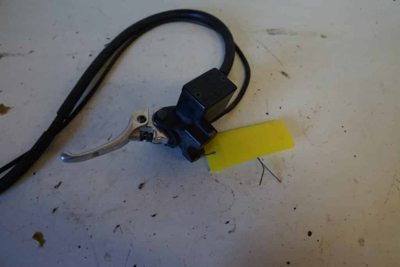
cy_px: 134
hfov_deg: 67.4
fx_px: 300
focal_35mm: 27
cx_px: 200
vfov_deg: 47.9
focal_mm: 18
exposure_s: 1/60
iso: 250
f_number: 3.5
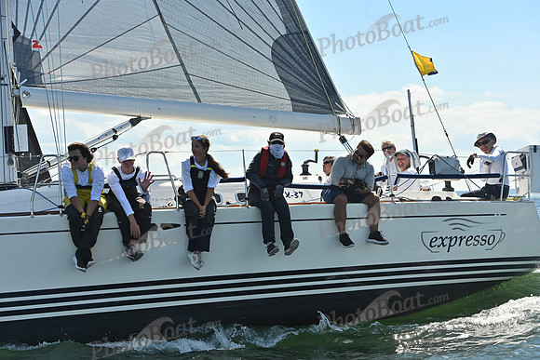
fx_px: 1125
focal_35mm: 75
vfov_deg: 18.2
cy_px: 180
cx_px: 270
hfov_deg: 27.0
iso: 250
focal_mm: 75
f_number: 6.3
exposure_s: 1/1250
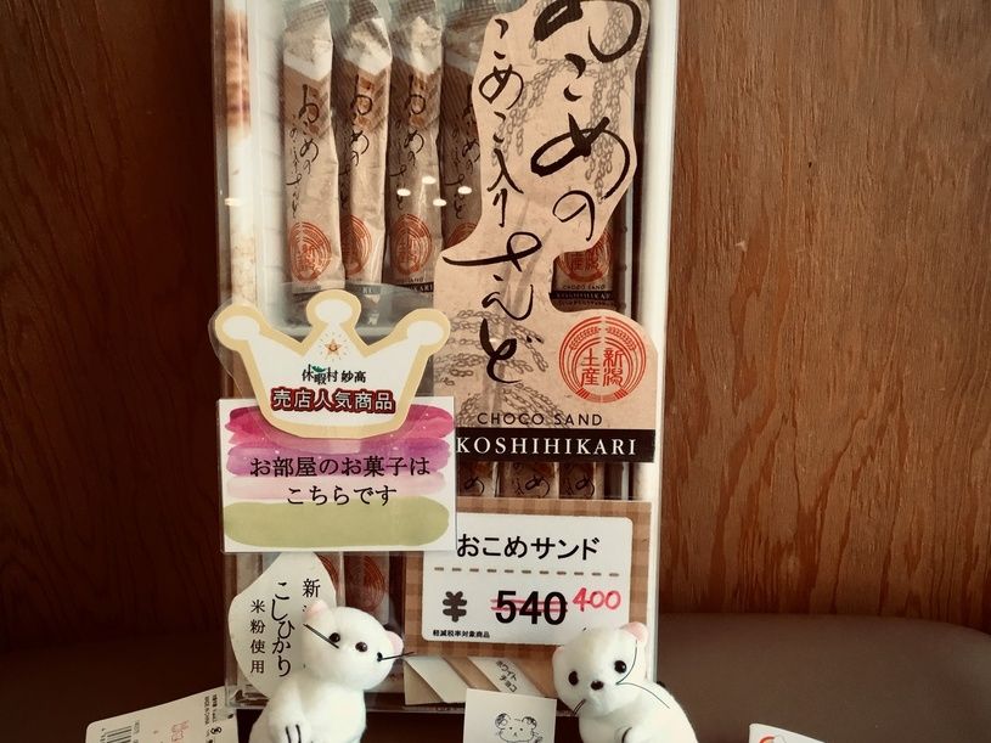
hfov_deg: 58.4
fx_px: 887
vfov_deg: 45.4
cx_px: 496
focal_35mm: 31
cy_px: 372
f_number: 2.4
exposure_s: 1/33
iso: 50
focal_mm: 3.3
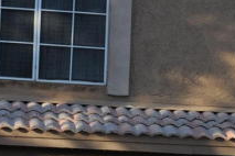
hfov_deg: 7.9
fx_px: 1697
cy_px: 201
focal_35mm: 260
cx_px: 207
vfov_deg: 5.3
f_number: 8
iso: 200
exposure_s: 1/250
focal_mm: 32
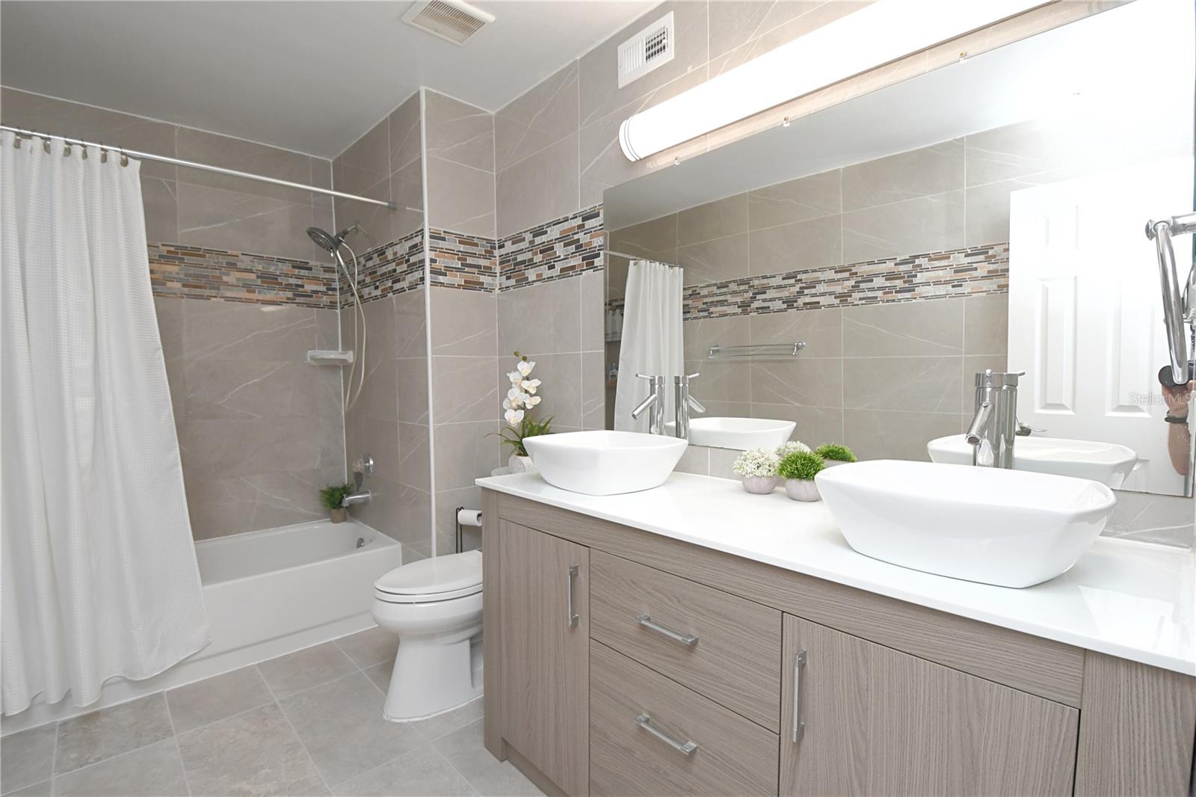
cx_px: 598
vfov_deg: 77.3
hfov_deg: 100.4
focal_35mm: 15
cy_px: 398
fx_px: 498
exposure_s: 1/60
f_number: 7.1
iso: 800
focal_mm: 10
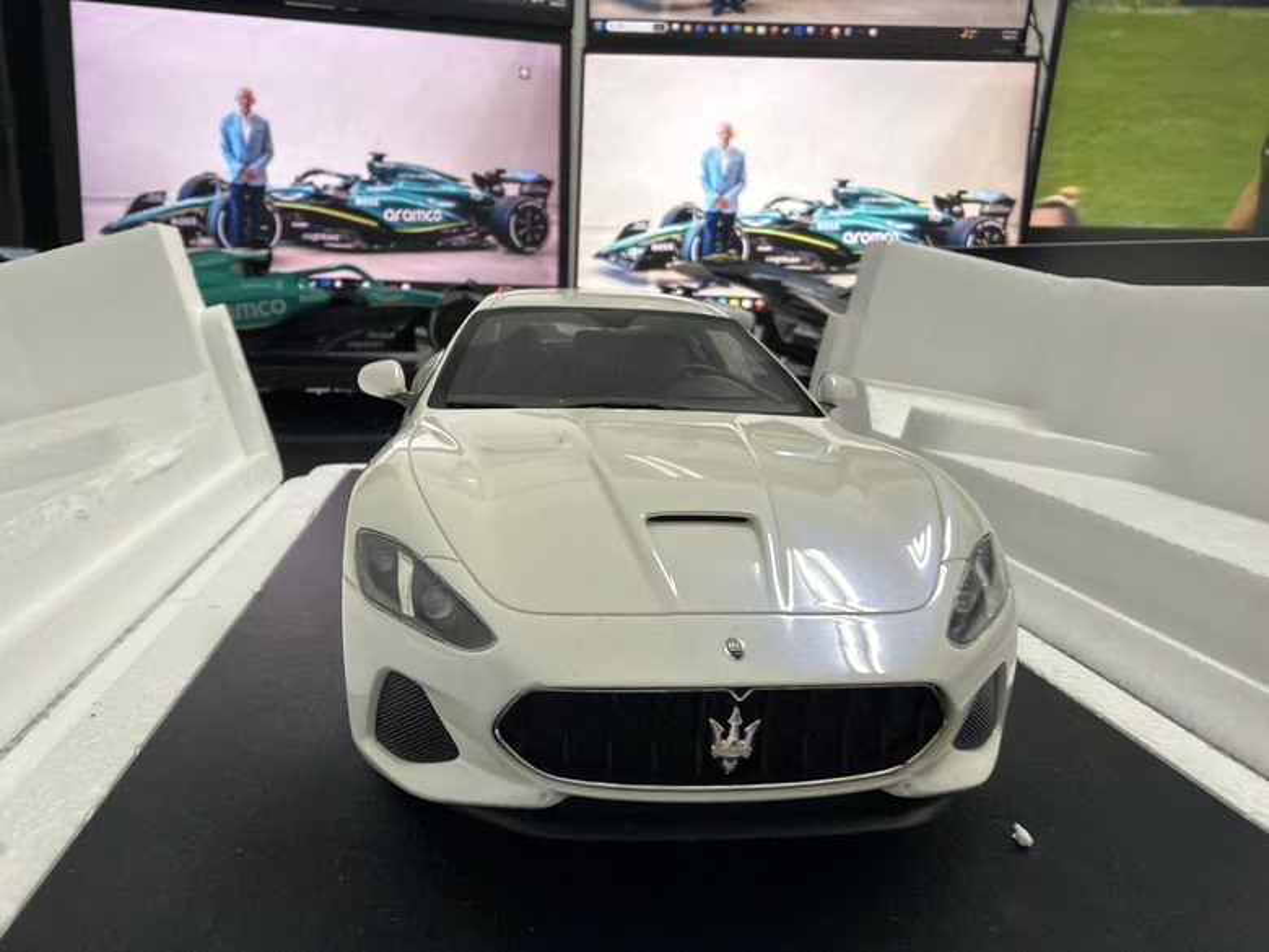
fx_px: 880
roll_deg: -2.3
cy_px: 476
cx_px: 634
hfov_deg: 71.6
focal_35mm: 24
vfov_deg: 56.8
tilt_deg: -12.2
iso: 250
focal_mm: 2.22
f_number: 2.2
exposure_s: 1/120
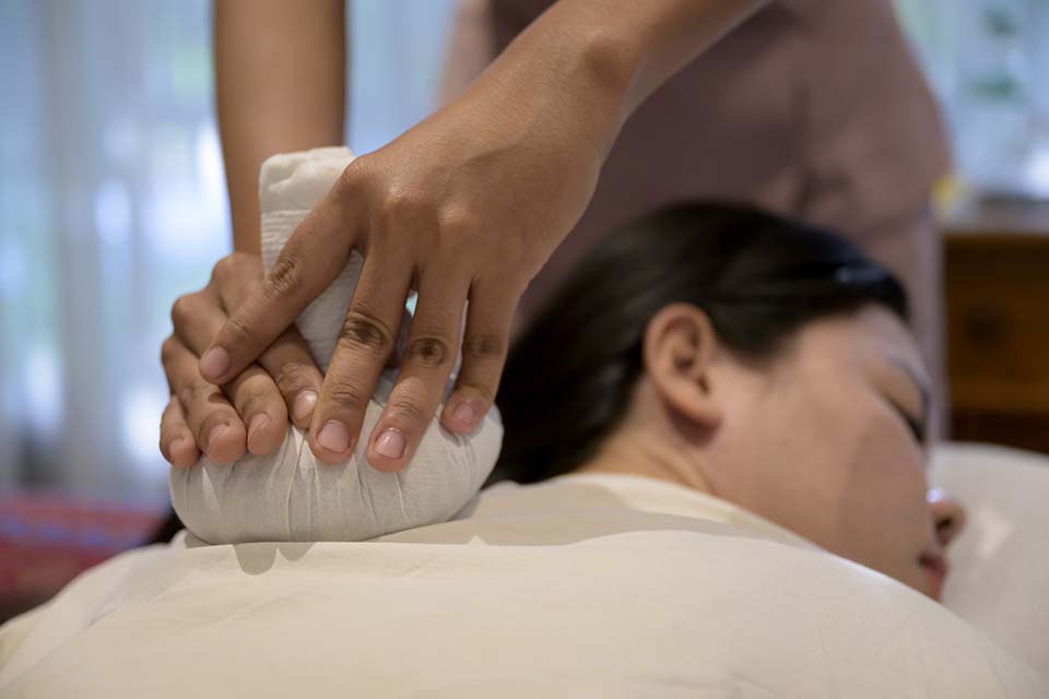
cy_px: 350
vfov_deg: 26.0
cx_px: 524
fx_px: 1515
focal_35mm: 52
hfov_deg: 38.2
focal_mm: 52
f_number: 2.8
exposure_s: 1/200
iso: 2200
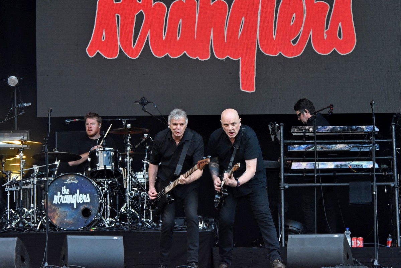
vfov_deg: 7.0
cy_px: 134
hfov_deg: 10.5
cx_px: 200
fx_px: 2172
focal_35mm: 195
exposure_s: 1/320
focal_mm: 130
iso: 2000
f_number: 9
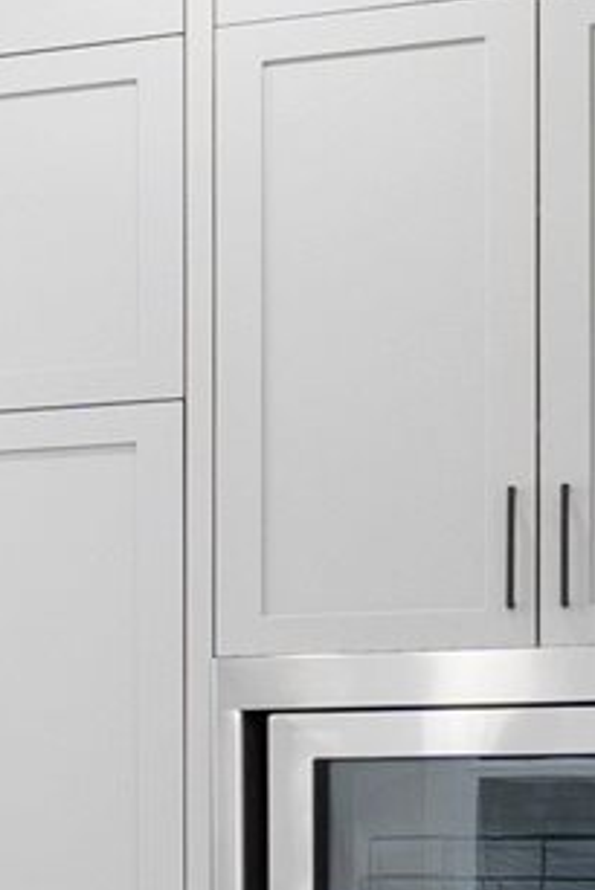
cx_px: -2093
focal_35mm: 140
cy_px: 913
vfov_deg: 14.4
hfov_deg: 6.7
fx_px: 3467
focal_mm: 14
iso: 320
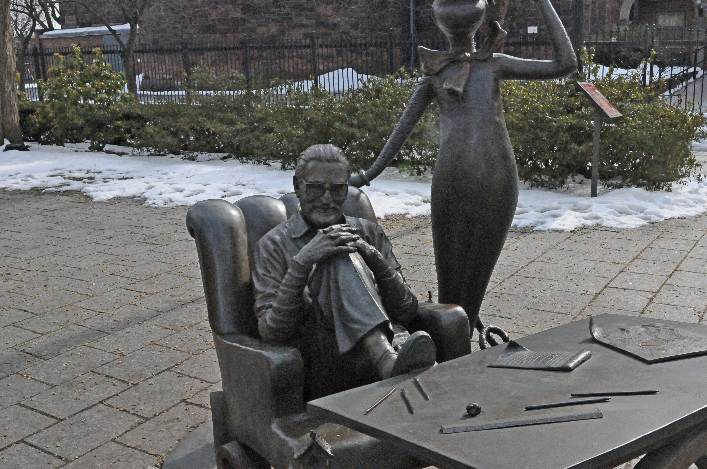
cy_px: 234
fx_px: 794
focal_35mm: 40
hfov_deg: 48.0
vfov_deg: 32.9
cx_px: 354
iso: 3200
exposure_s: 1/800
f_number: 14
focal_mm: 27
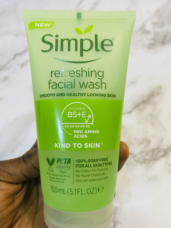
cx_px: 86
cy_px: 114
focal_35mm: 26
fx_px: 171
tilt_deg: -52.2
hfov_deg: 53.1
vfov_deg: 67.3
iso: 125
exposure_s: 1/50
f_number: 1.8
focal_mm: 4.25
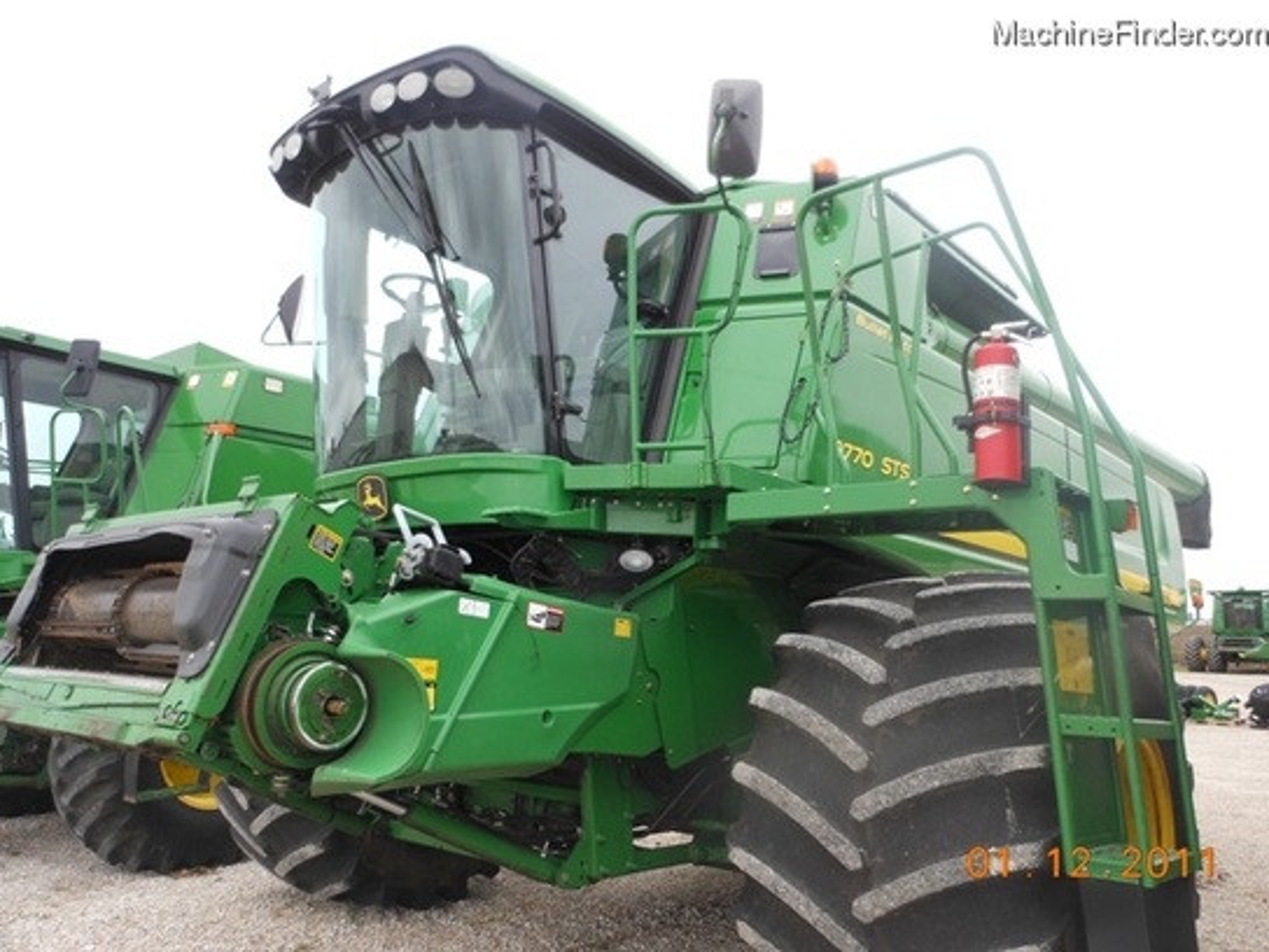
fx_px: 1026
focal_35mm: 28
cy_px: 476
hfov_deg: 63.4
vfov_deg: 49.7
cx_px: 634
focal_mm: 5
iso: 80
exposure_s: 1/50
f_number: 3.7
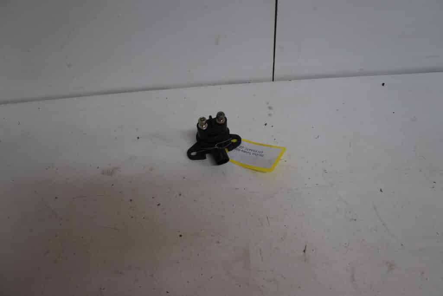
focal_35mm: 27
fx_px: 332
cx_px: 222
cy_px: 148
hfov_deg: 67.4
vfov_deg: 47.9
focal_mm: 18
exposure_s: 1/60
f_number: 5.6
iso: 800
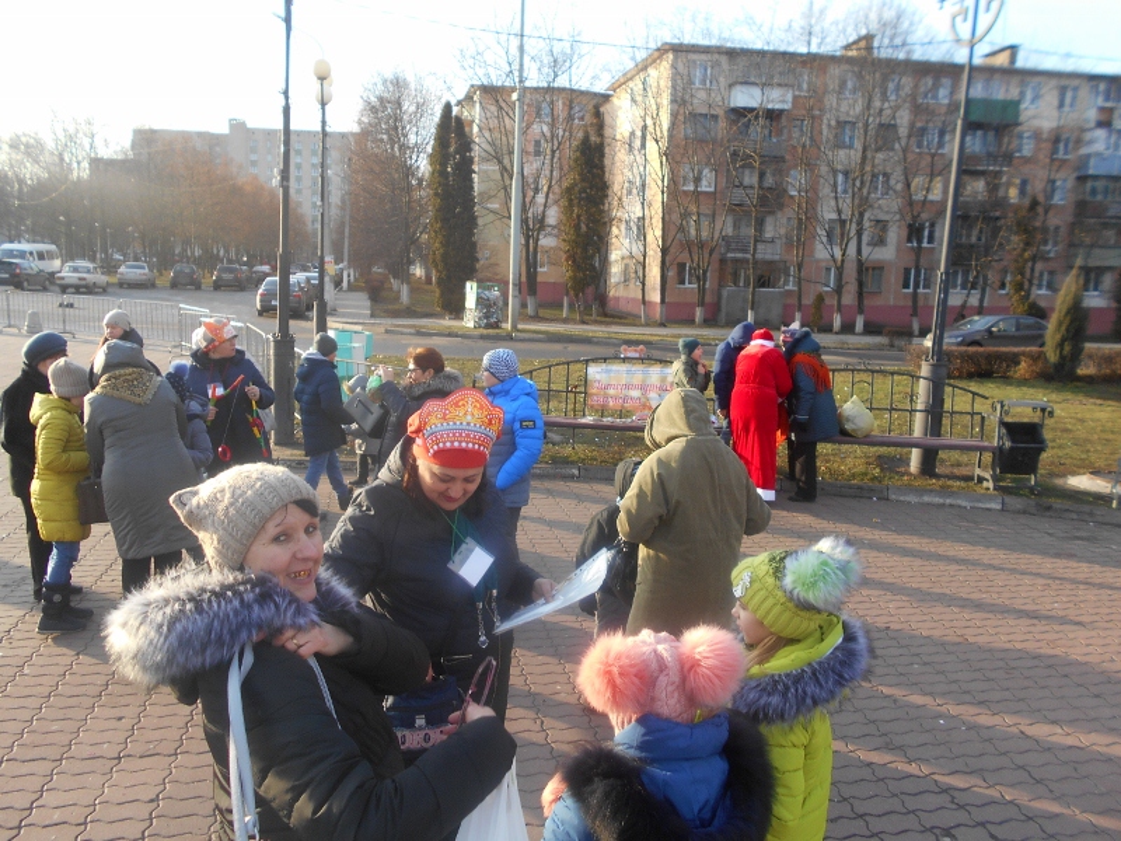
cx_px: 560
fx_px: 842
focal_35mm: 26
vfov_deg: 53.1
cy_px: 420
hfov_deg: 67.3
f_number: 3.2
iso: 80
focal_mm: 4.6
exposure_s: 1/200
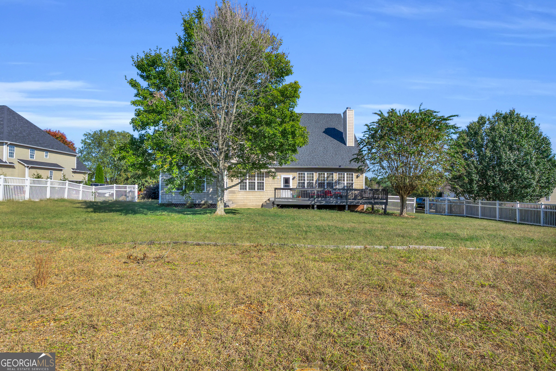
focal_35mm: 16
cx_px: 278
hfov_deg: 95.0
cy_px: 186
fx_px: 255
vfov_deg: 72.1
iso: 250
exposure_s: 1/1250
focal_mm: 11
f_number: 5.6
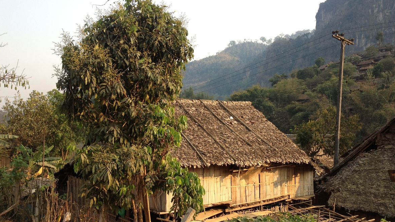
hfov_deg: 51.6
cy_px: 128
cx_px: 194
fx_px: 409
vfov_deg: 30.4
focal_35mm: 39
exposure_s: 1/321
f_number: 2.4
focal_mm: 4.28
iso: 50
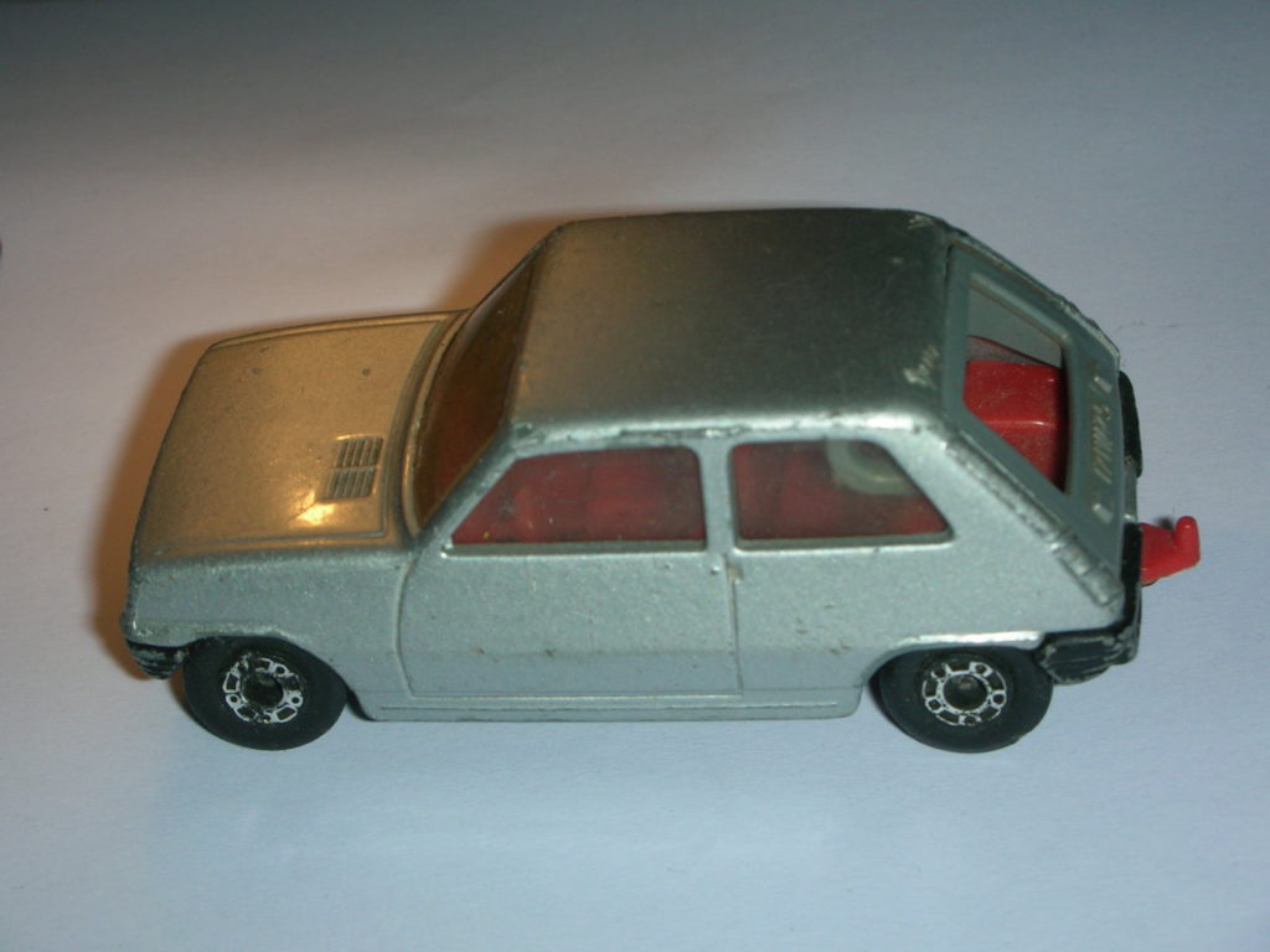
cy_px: 476
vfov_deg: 17.2
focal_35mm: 86
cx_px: 635
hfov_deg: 22.8
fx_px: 3155
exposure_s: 1/120
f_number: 13.6
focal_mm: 14.3
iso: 50
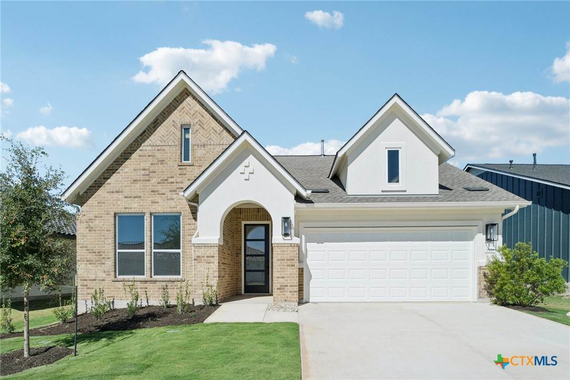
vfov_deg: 59.4
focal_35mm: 21
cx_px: 285
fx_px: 332
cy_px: 190
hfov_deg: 81.2
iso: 400
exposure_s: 1/1600
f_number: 8
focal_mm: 14
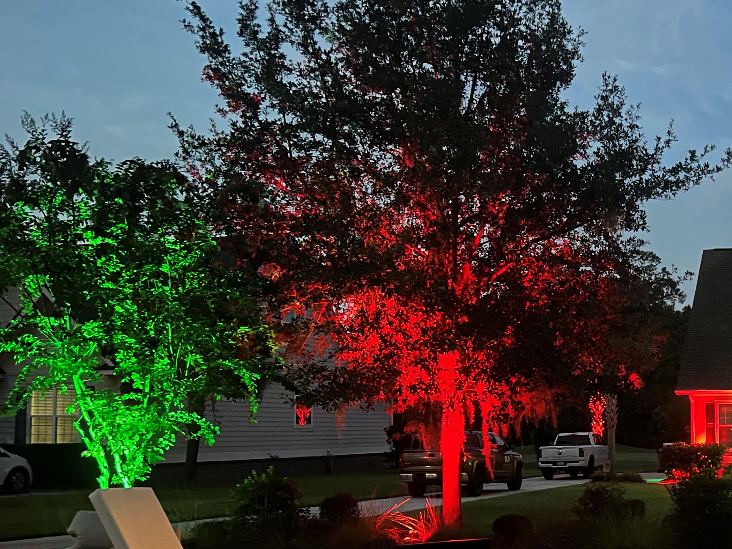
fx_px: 1057
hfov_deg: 35.8
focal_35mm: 50
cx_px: 667
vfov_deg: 28.9
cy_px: 362
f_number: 1.5
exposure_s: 1/12
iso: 640
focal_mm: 5.7
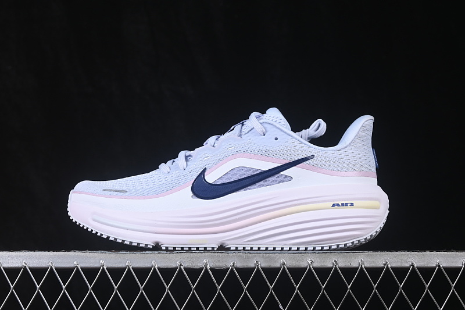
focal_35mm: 75
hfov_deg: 27.0
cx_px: 232
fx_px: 968
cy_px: 155
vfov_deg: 18.2
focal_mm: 50
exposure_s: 1/80
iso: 160
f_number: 8
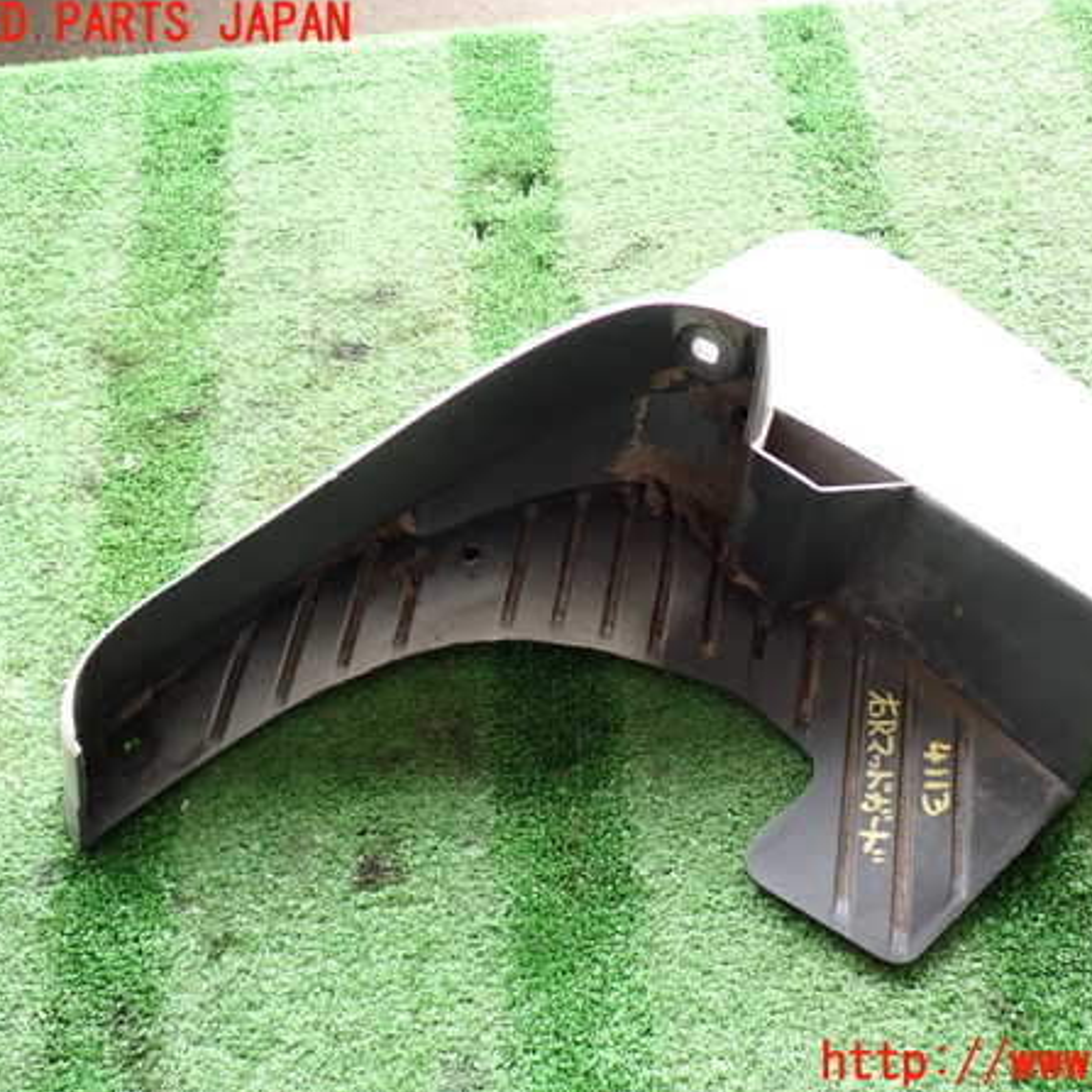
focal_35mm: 38
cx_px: 640
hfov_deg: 43.7
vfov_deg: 43.9
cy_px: 545
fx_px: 1356
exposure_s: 1/50
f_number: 2.4
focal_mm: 5.79
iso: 200
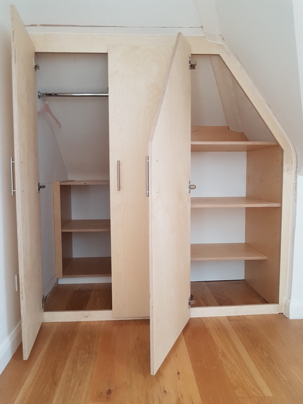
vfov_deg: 67.3
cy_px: 202
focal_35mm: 26
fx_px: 303
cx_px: 152
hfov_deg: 53.1
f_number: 1.7
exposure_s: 1/50
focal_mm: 4.2
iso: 64
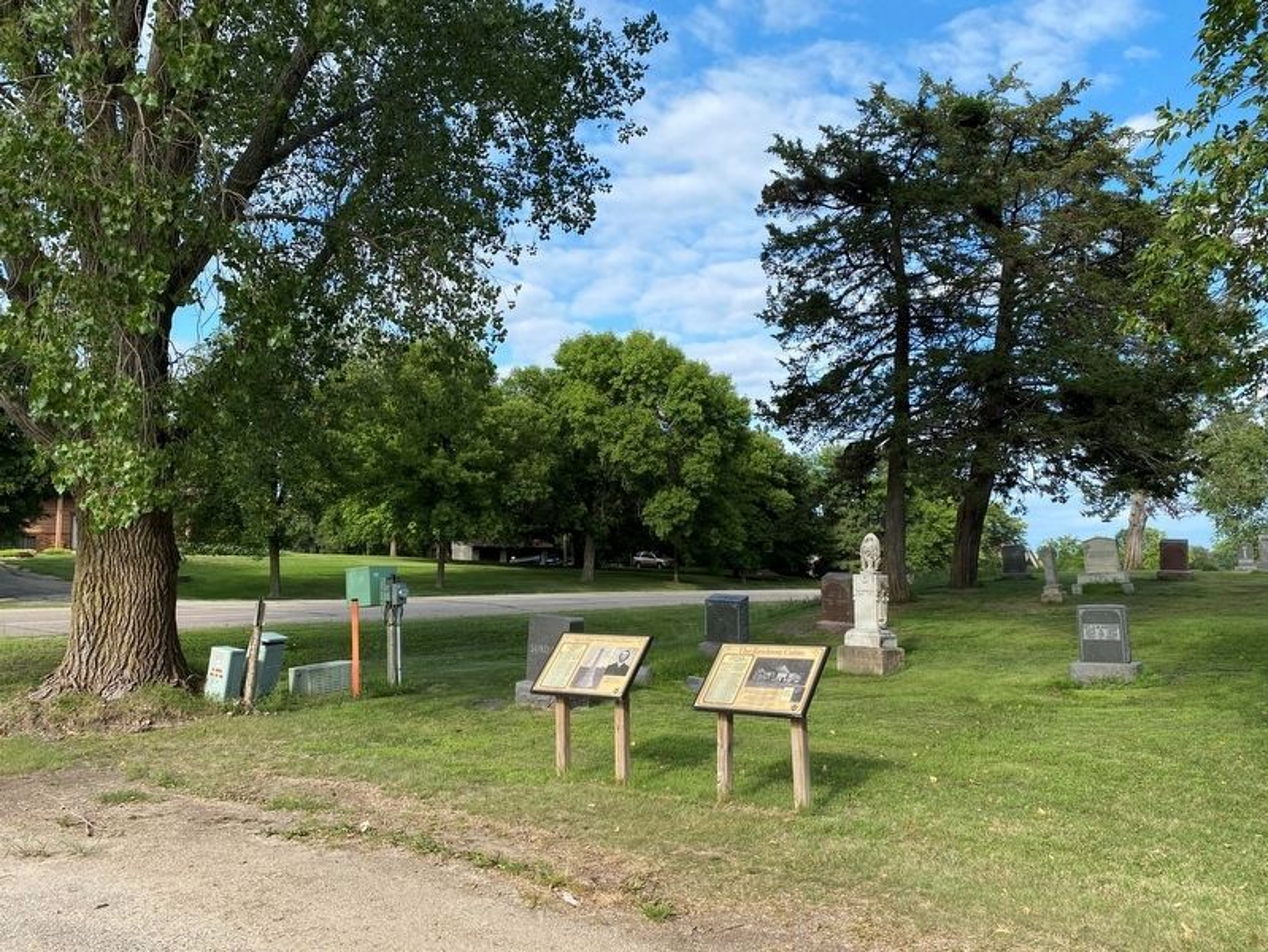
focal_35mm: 26
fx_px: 953
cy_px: 476
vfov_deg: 53.1
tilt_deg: +6.6
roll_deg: +1.4
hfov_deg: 67.3
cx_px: 634
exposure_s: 1/1135
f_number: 1.8
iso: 32
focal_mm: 4.25
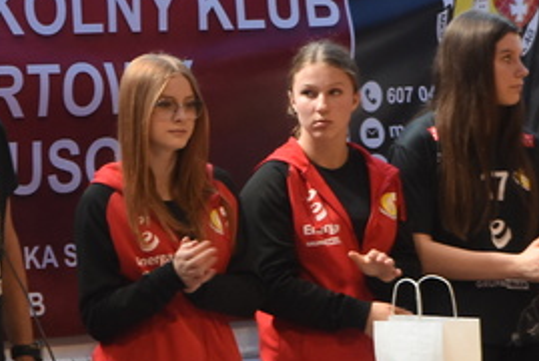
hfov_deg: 8.4
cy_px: 127
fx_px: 3567
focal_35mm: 238
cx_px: -276
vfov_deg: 5.8
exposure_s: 1/160
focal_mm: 50
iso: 1000
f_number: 4
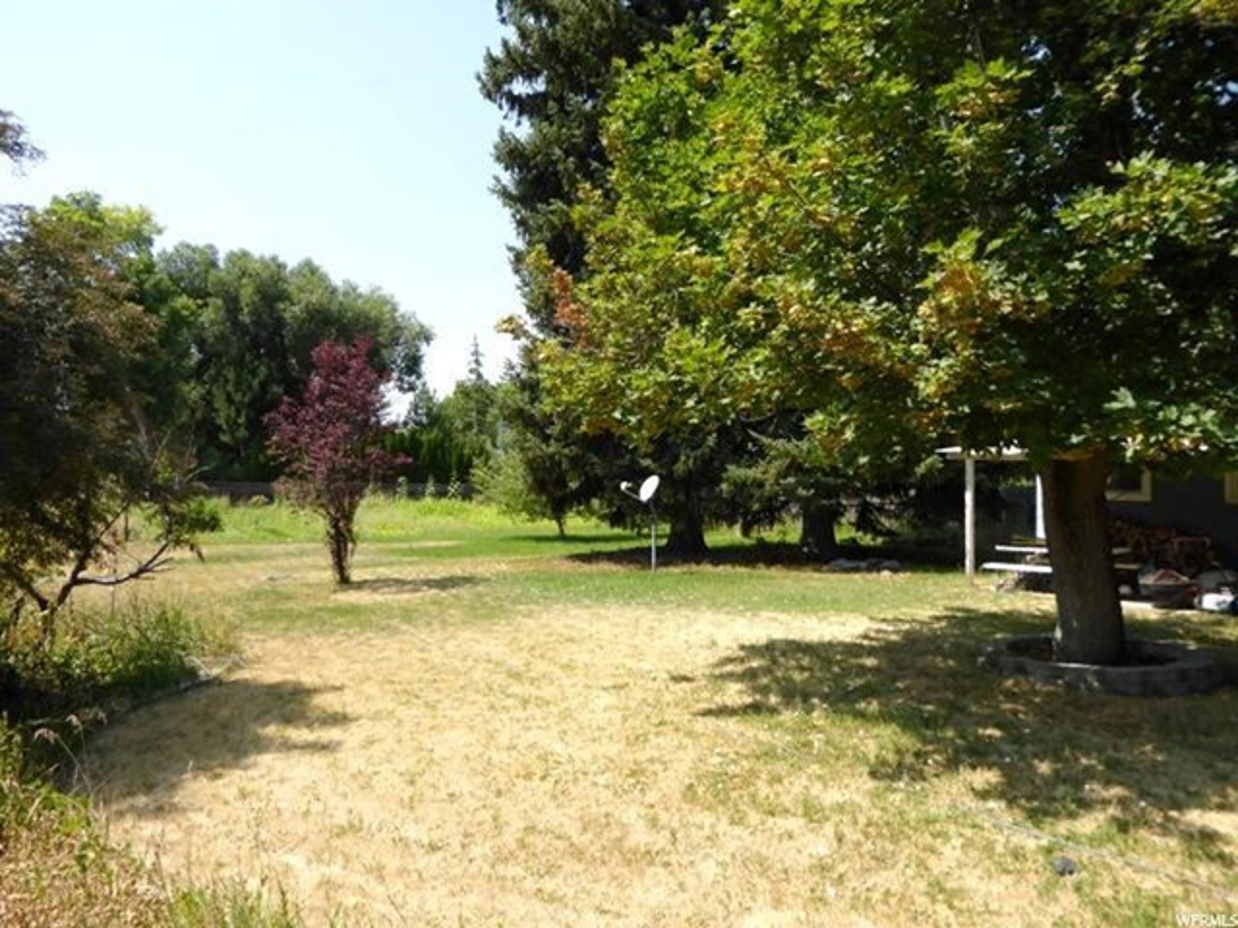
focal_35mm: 24
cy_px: 464
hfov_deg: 71.6
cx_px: 619
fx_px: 858
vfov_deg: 56.8
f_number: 3.3
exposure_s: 1/800
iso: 100
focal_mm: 4.3
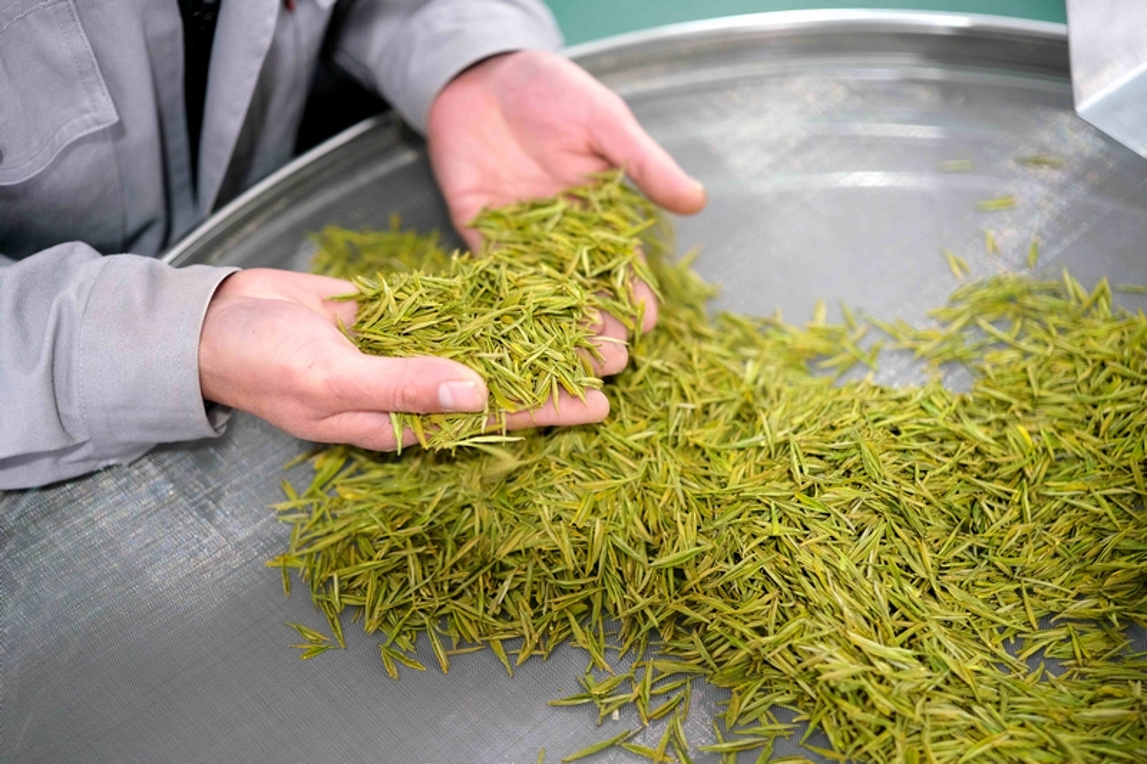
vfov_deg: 27.0
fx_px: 1593
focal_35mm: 50
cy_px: 382
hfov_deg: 39.6
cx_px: 574
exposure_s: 1/28
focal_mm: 33
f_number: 1.4
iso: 800
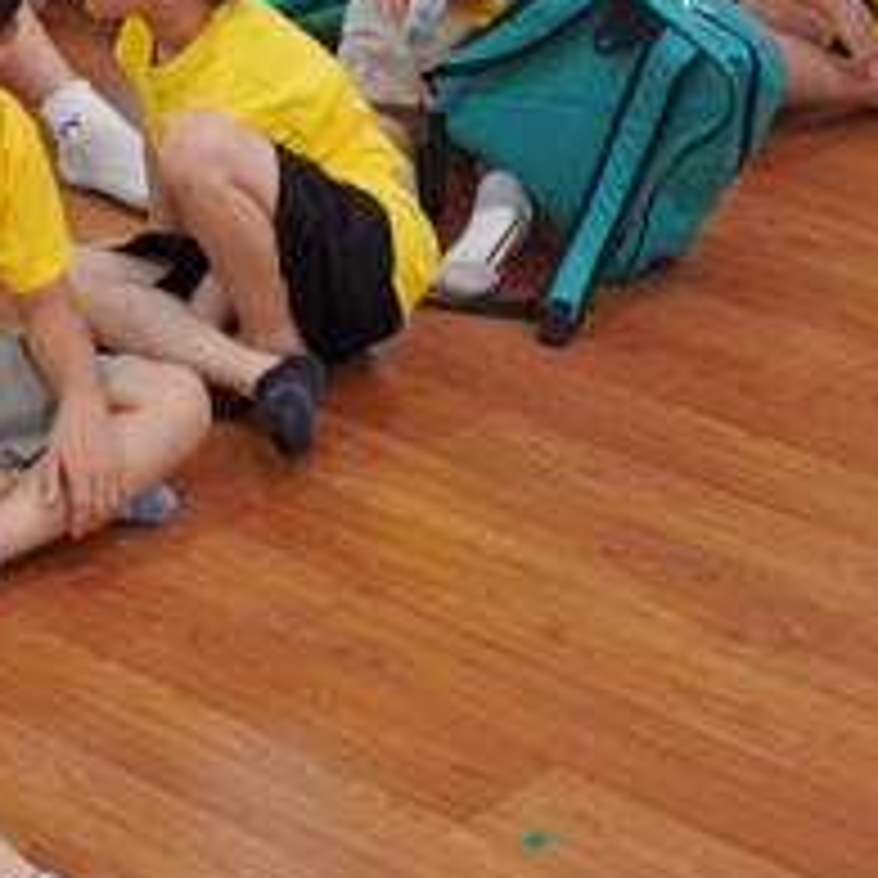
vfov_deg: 12.3
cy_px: -338
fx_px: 3931
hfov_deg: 12.3
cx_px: -333
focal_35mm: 137
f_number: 4
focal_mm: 35
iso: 1600
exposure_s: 1/160
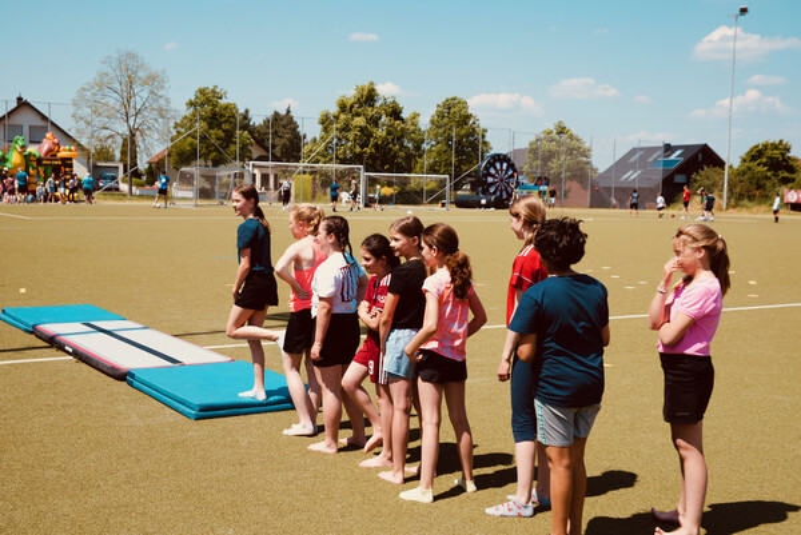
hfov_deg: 38.2
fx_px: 1158
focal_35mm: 52
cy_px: 268
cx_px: 400
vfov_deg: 26.0
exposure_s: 1/250
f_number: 8
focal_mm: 52
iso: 100
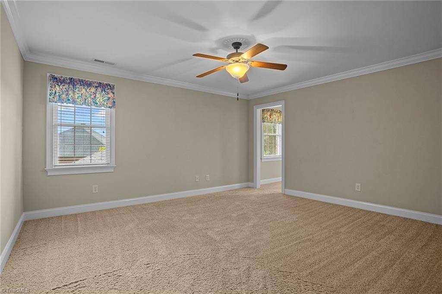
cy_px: 147
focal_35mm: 17
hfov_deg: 93.3
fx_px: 209
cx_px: 221
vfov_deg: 70.3
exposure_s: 1/3
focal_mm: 17
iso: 400
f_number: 7.1
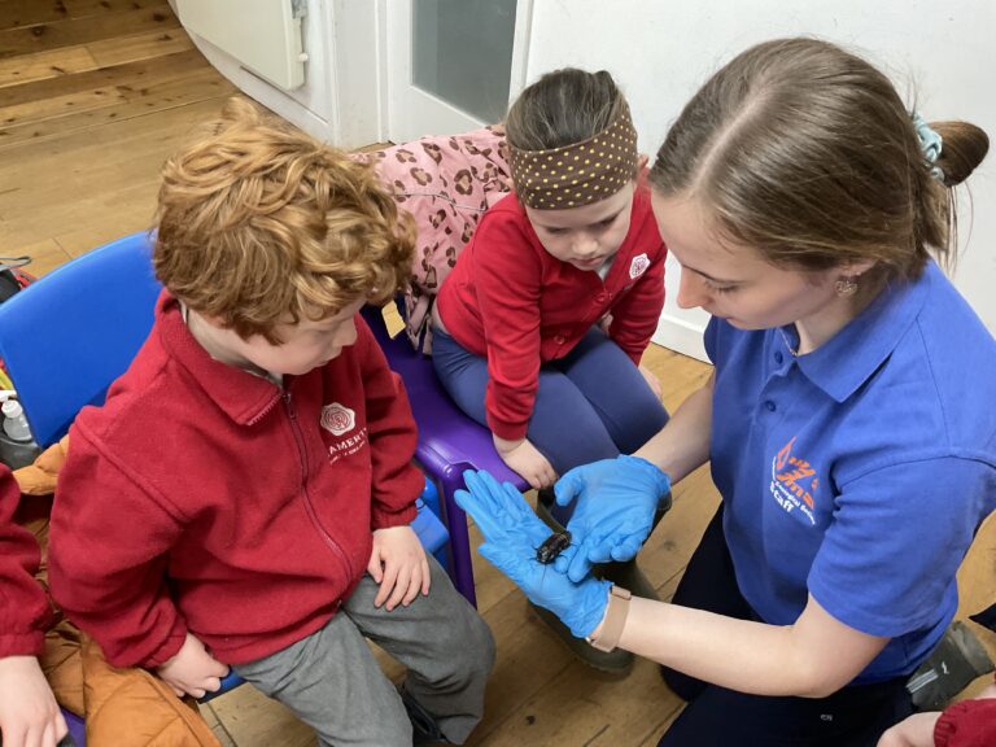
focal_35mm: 29
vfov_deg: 48.2
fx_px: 834
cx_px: 498
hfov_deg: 61.7
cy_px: 374
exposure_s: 1/50
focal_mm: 3
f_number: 1.8
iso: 160
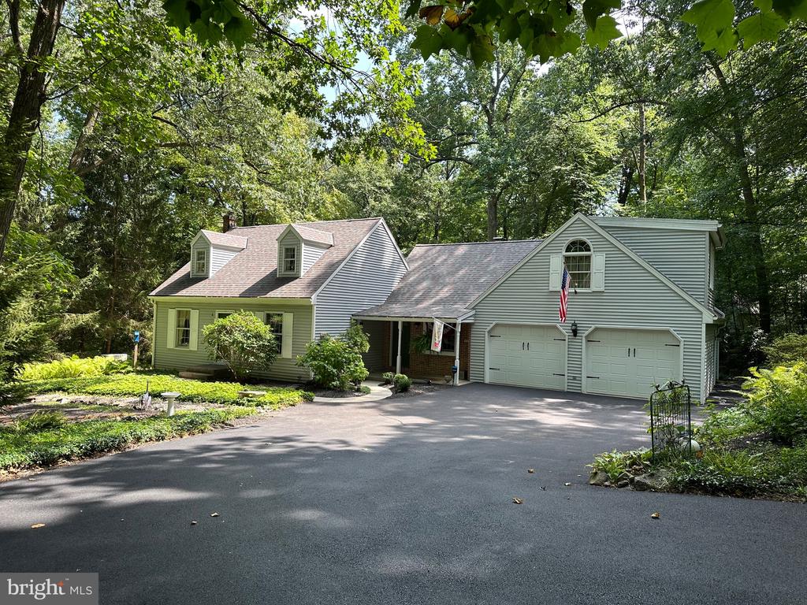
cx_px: 404
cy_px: 302
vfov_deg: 56.8
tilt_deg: +1.1
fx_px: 560
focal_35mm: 24
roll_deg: -1.8
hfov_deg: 71.6
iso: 80
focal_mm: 6.86
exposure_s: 1/482
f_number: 1.78
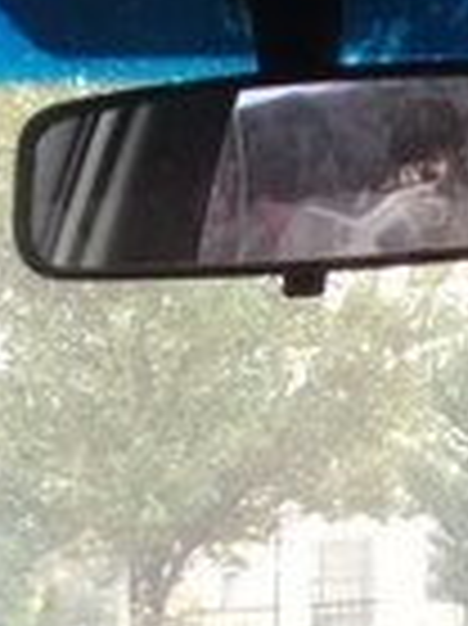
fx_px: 2004
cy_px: 1081
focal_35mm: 111
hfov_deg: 13.3
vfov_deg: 15.5
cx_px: 270
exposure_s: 1/50
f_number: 2.2
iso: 50
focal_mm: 3.3
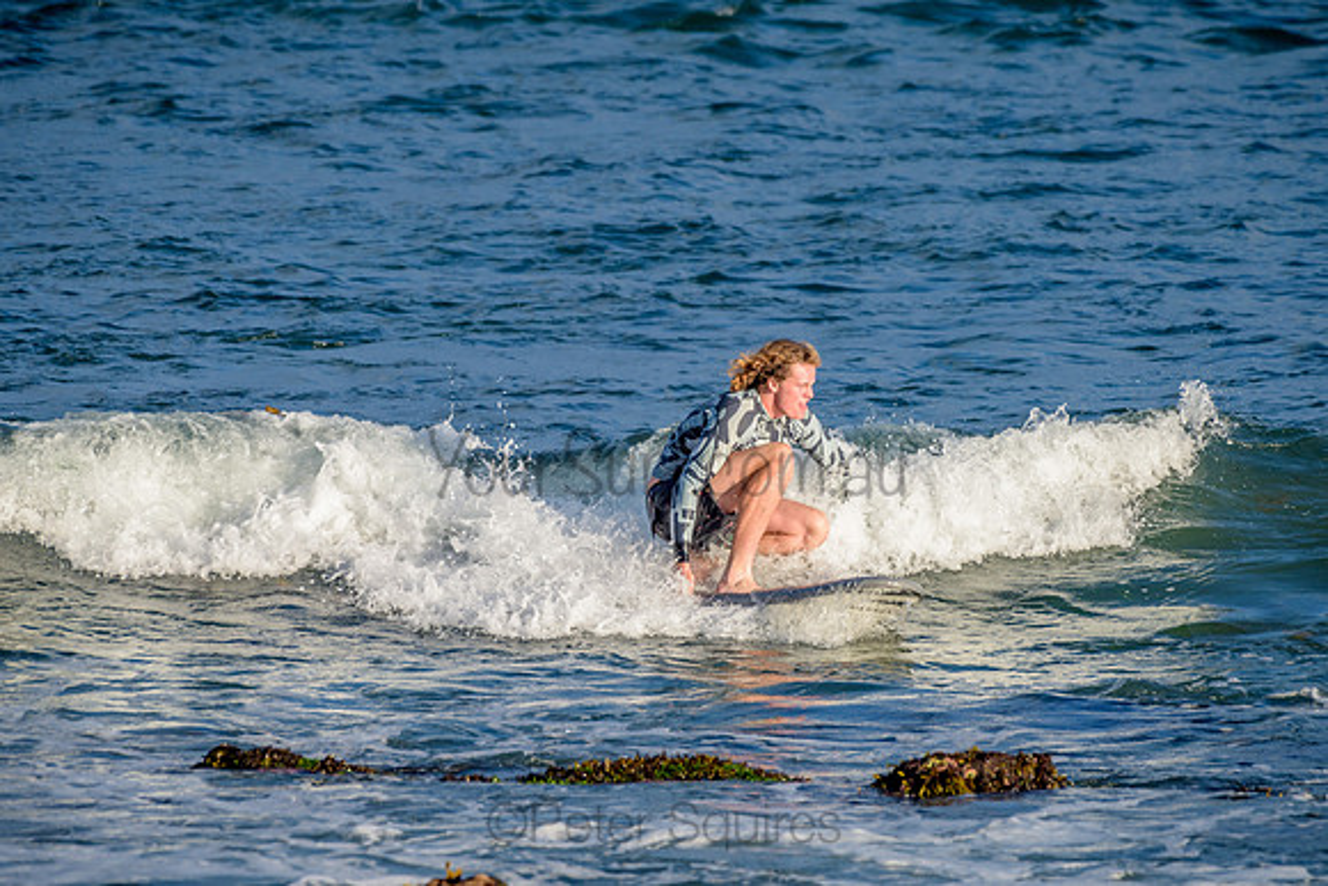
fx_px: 22582
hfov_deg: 3.4
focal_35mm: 612
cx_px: 664
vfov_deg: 2.2
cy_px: 443
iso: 180
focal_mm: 500
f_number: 5.6
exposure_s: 1/1250
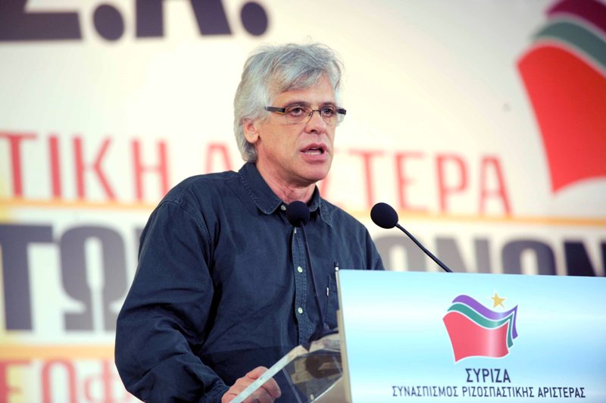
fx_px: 3364
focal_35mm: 200
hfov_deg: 10.3
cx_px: 303
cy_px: 202
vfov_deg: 6.9
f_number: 4
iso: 800
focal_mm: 200
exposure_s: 1/100
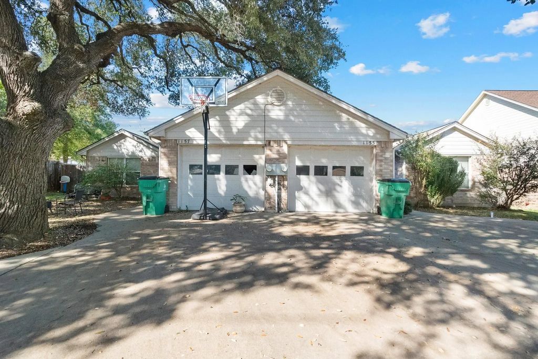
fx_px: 239
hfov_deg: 96.7
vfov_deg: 73.8
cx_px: 269
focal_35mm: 16
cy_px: 180
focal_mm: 16
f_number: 7.1
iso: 12800
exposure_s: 1/1000
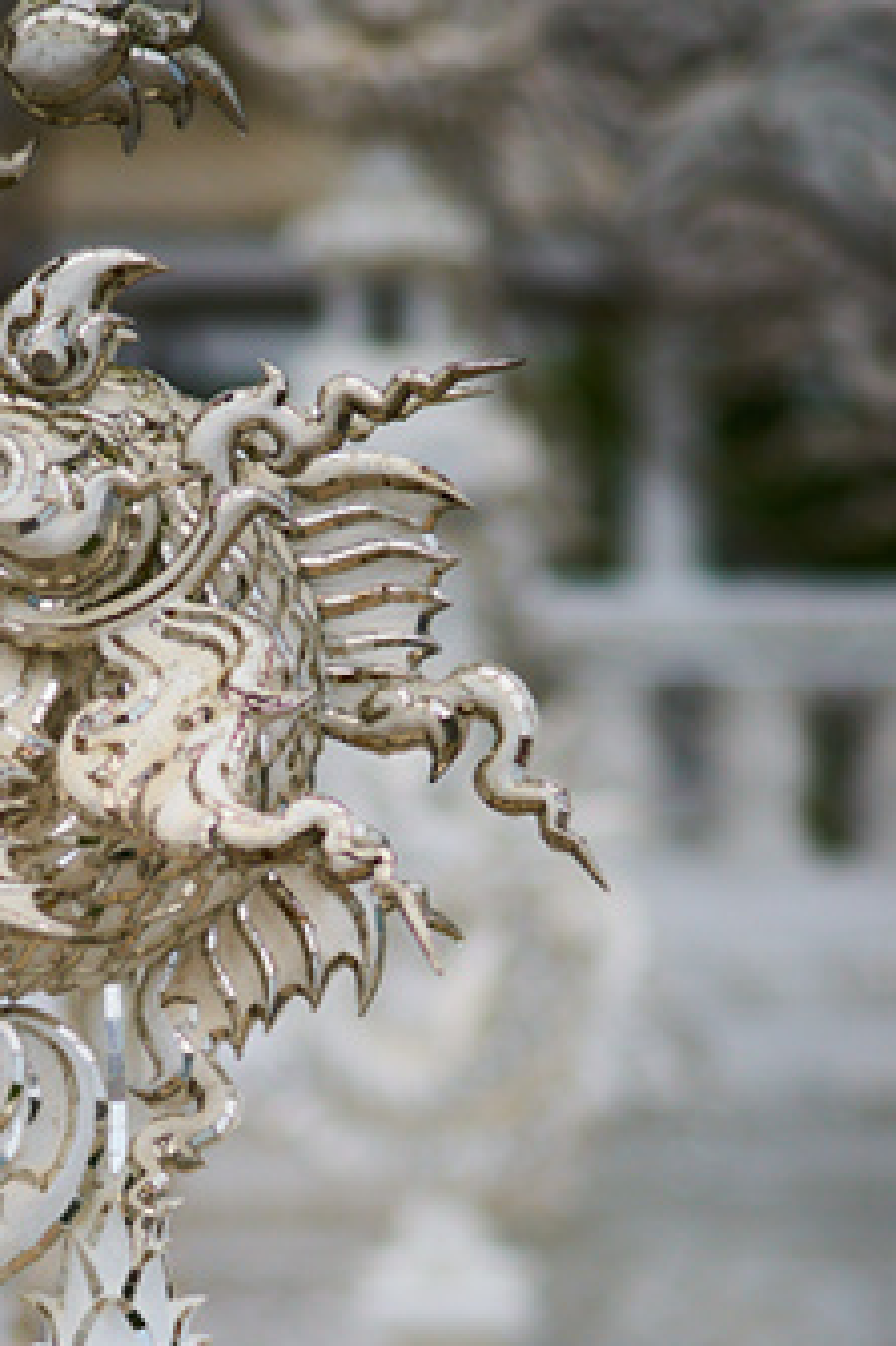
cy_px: 1037
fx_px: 15620
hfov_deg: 3.3
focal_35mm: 418
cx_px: 187
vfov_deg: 4.9
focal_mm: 200
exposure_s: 1/2000
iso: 200
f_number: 2.8
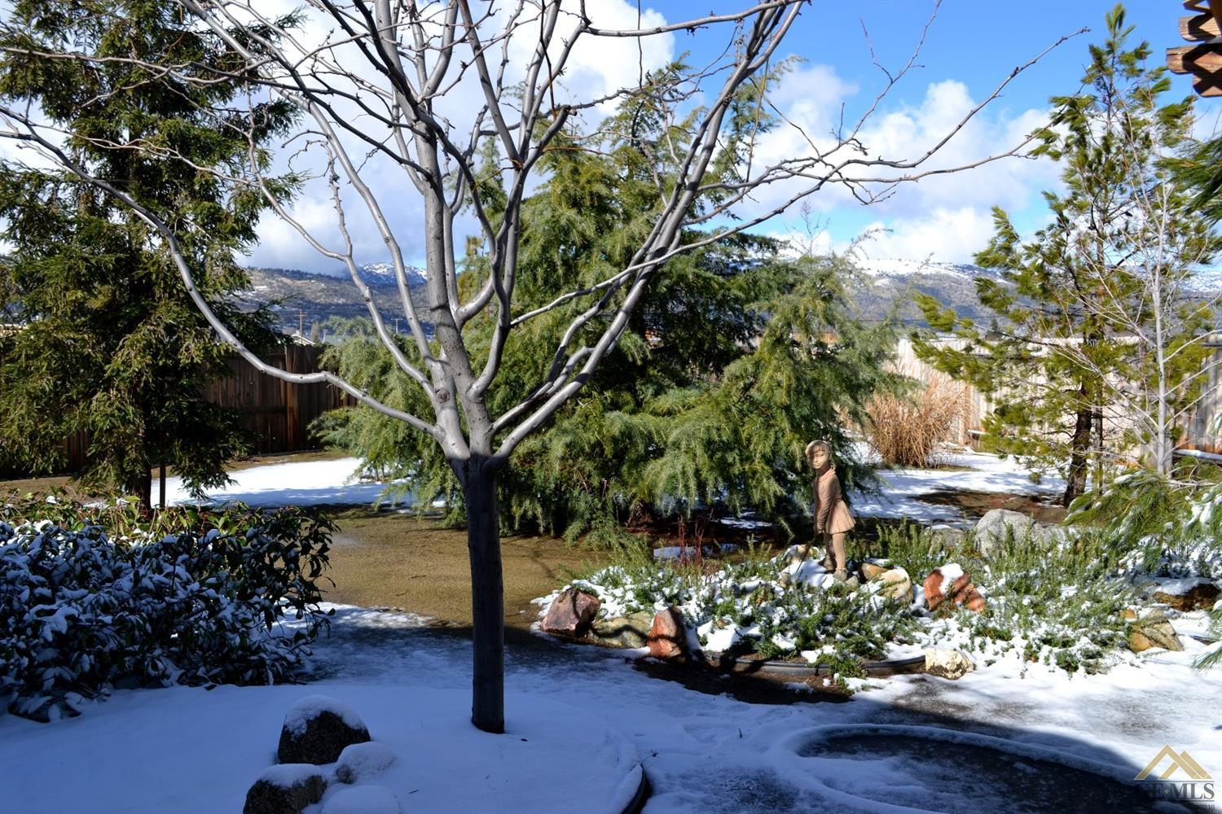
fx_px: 1120
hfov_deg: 57.2
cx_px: 611
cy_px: 407
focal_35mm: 33
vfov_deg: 40.0
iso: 100
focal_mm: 22
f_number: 8
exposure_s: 1/250
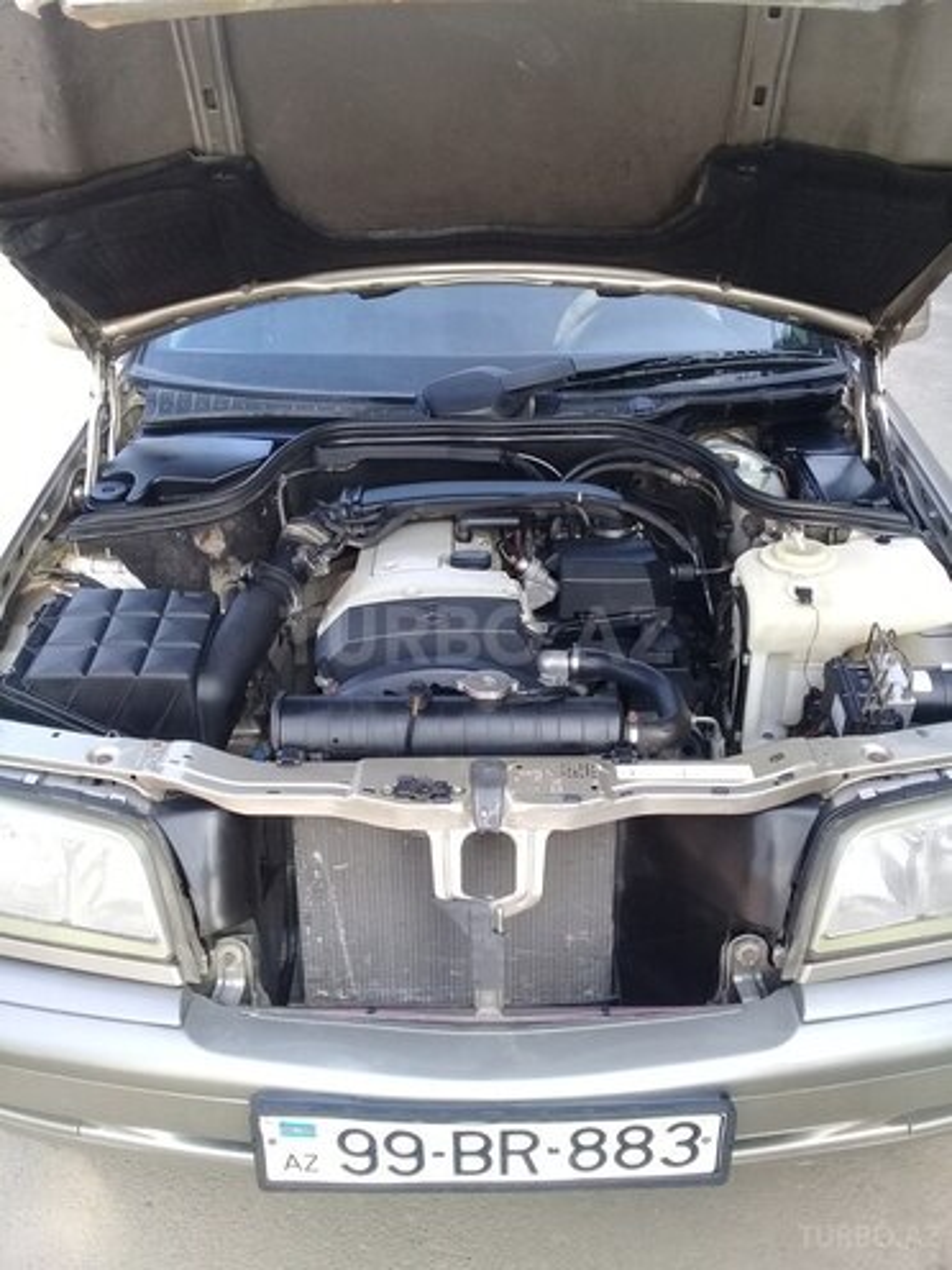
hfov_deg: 45.4
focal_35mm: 31
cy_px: 635
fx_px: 1137
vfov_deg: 58.4
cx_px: 476
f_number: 2.2
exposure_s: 1/100
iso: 64
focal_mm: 3.3
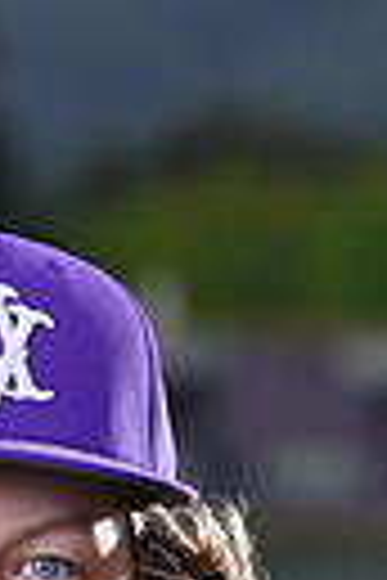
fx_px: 14544
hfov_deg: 1.5
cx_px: 61
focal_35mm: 902
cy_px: 1263
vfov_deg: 2.3
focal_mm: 200
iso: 100
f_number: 8
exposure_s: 1/250
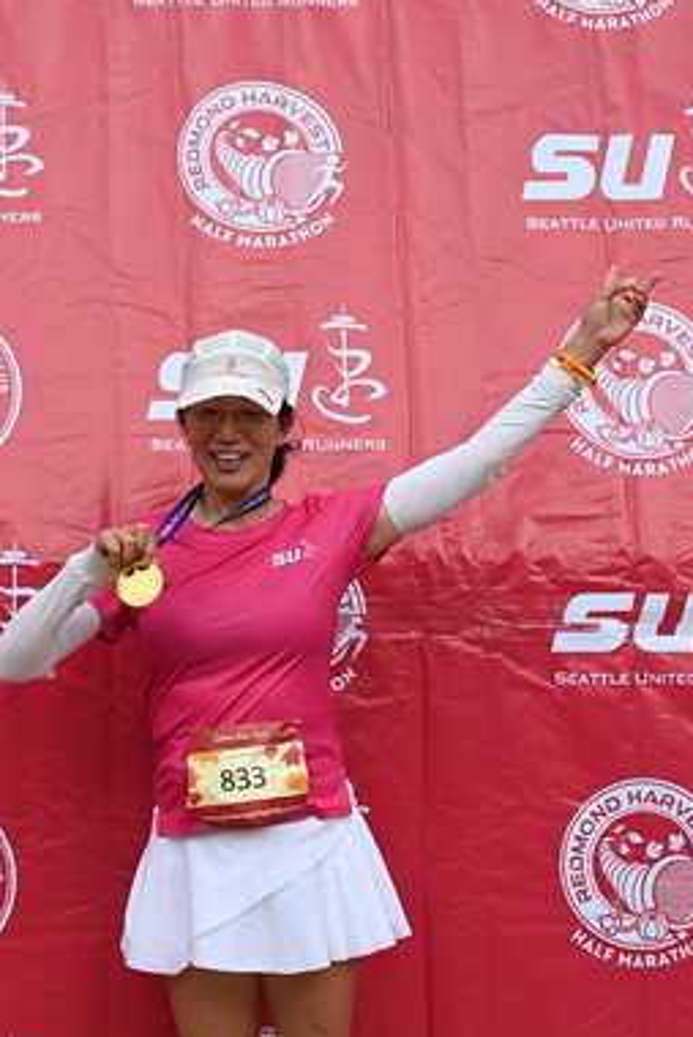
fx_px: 3170
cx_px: 239
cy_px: 639
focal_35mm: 110
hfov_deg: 12.5
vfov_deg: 18.5
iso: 160
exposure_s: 1/250
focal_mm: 76
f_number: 6
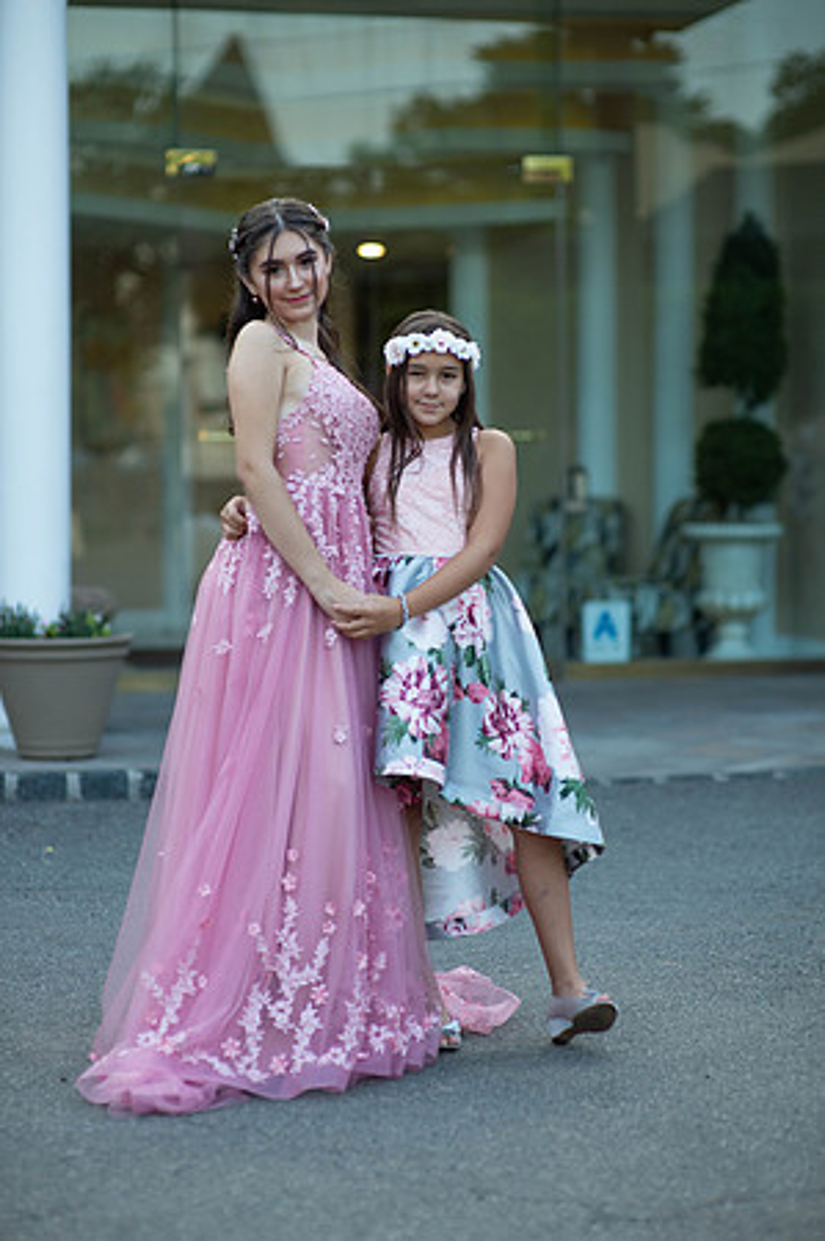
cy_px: 620
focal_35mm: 85
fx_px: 2928
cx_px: 412
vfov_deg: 23.9
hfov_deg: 16.0
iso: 250
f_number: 2
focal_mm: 85
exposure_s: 1/800
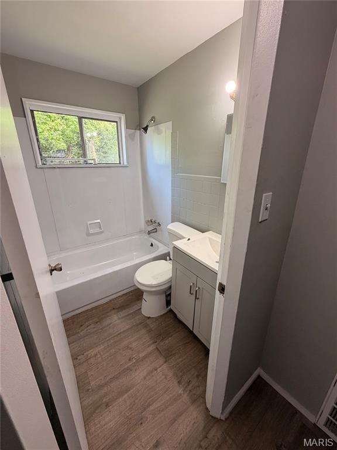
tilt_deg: -19.1
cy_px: 225
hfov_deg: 85.7
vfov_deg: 102.1
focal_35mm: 14
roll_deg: +0.3
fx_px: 182
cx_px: 168
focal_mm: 2.22
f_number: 2.2
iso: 250
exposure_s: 1/121
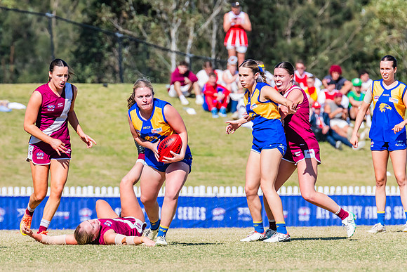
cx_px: 104
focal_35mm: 634
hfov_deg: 3.3
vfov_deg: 2.2
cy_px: 175
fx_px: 7170
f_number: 9
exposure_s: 1/1600
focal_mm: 420
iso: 800
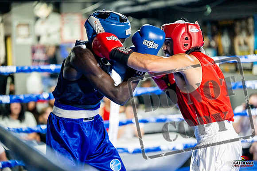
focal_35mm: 88
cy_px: 86
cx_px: 128
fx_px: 628
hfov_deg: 23.1
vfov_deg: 15.5
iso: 4000
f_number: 2
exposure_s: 1/800
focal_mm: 88
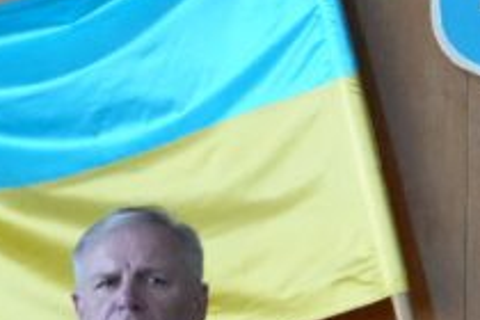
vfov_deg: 5.9
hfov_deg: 8.7
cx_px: 642
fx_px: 3120
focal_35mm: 234
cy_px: 345
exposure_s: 1/160
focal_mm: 32
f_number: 4.5
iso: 6400
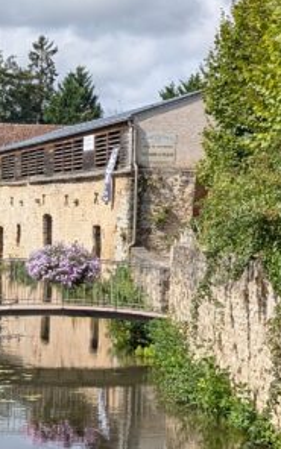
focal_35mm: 88
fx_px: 1078
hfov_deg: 14.6
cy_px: 309
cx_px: -5
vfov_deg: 23.4
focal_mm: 6.9
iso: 21
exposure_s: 1/1185
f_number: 1.68
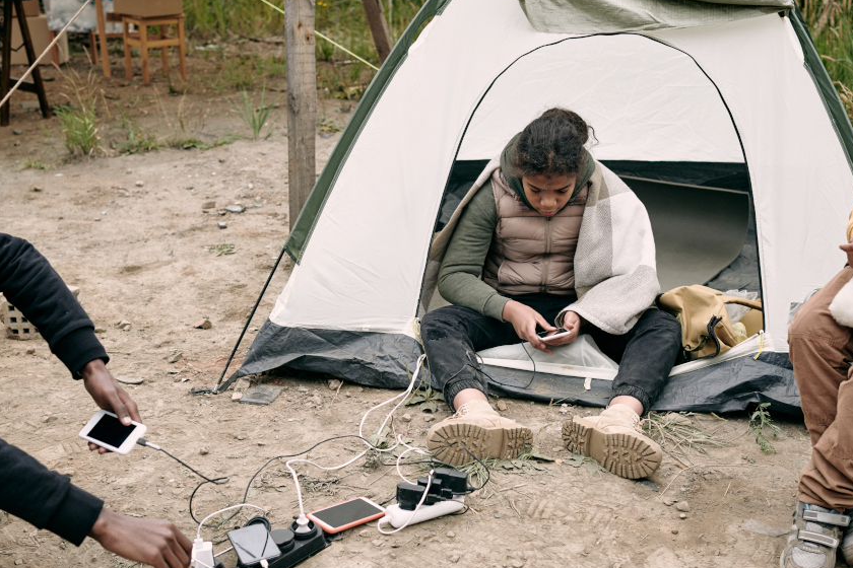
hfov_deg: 39.6
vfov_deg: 26.9
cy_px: 346
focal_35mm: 50
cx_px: 445
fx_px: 1185
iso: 320
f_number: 4
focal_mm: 35
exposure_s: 1/640
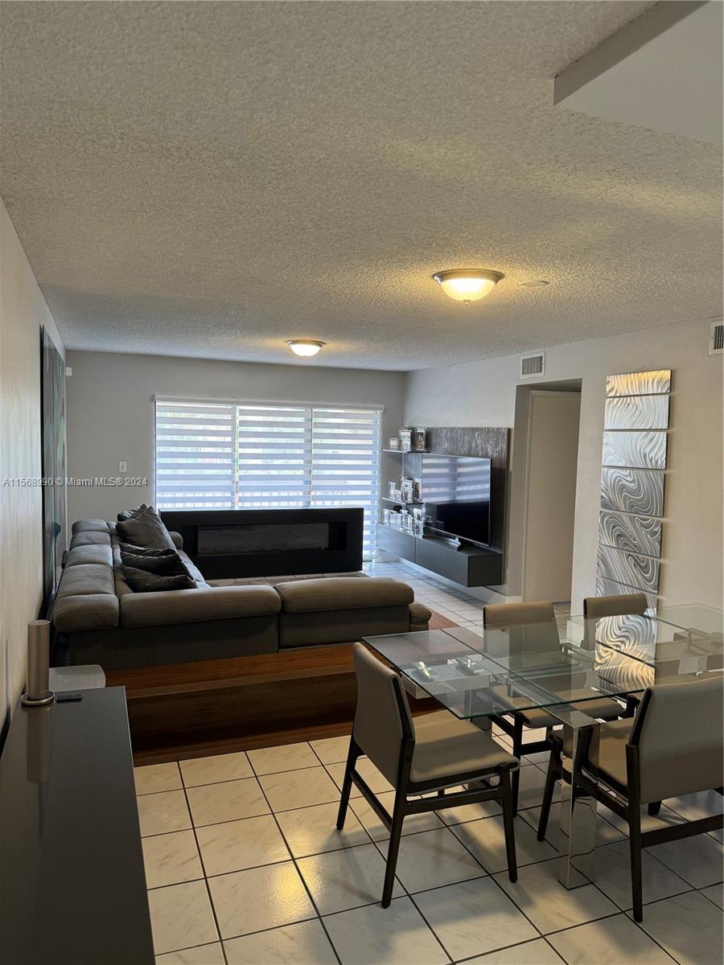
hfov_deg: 56.8
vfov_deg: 71.6
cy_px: 482
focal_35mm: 24
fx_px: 669
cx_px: 362
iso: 125
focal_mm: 6.76
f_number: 1.78
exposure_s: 1/120
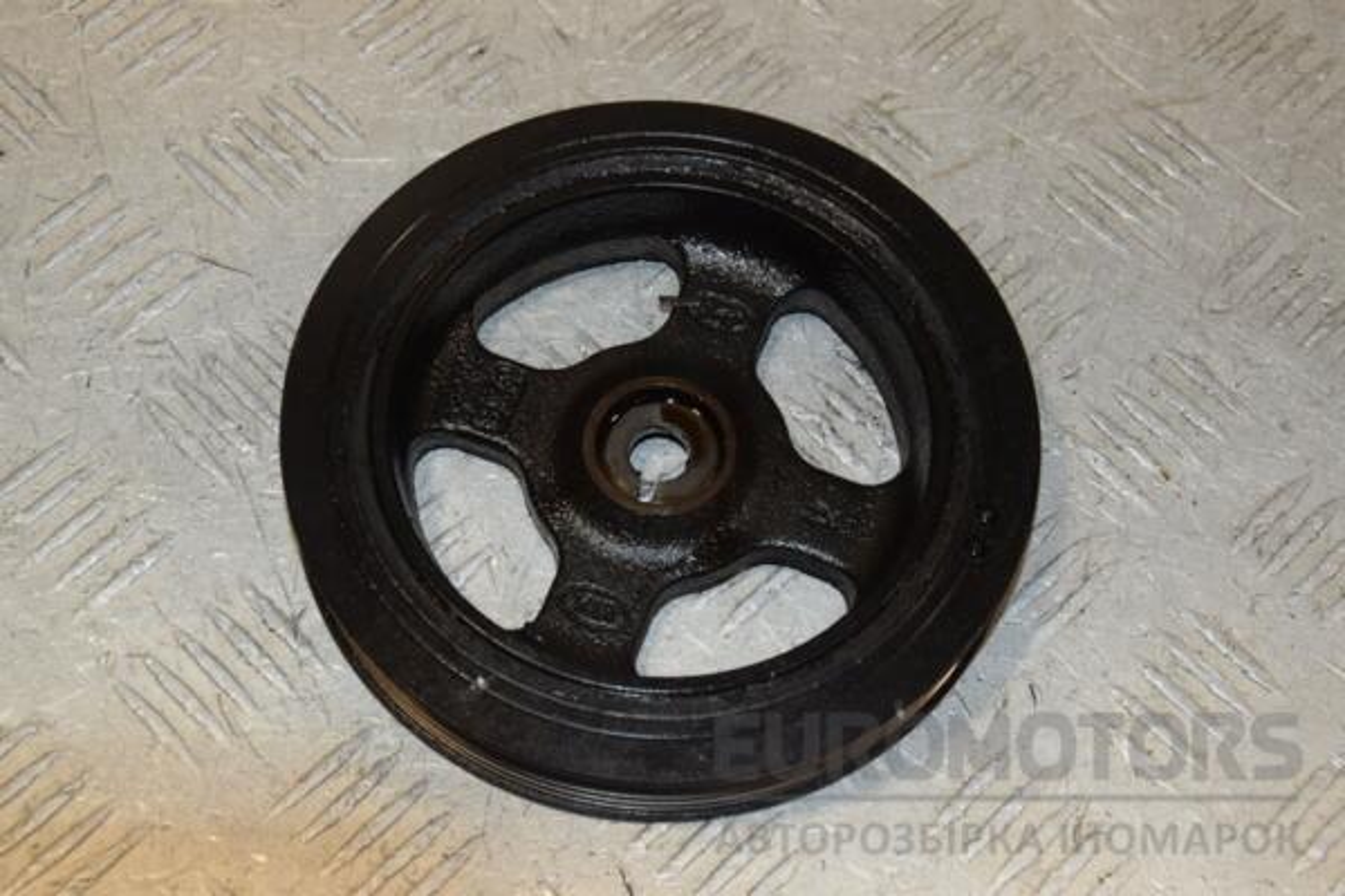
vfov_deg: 18.9
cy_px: 448
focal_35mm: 72
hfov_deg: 28.1
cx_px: 672
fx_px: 2690
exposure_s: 1/200
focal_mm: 48
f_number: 8
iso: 800
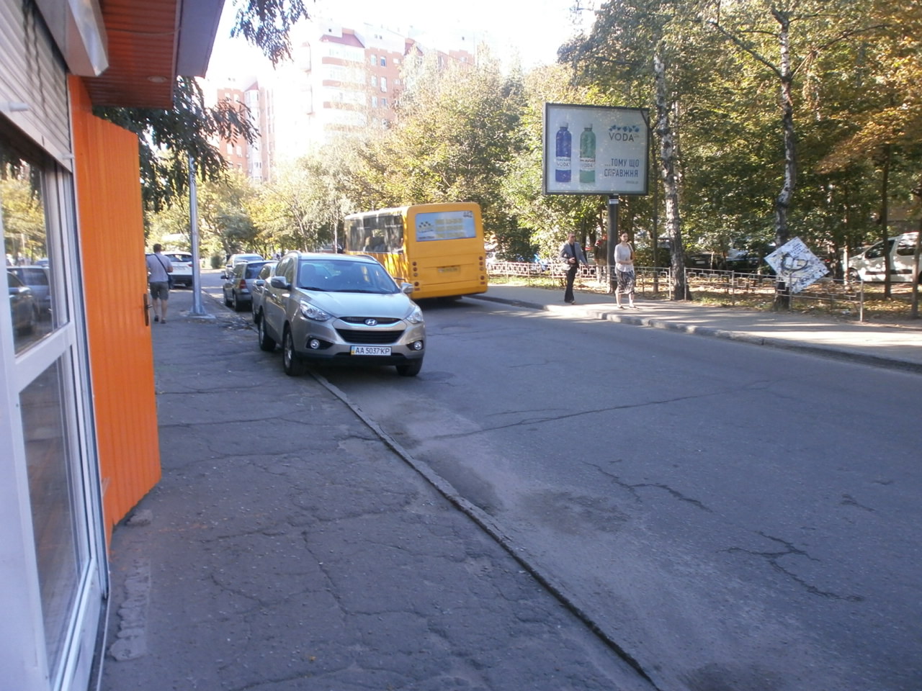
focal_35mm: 27
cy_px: 346
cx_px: 461
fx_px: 719
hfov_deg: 65.3
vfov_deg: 51.4
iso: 100
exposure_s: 1/100
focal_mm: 4.8
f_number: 2.9
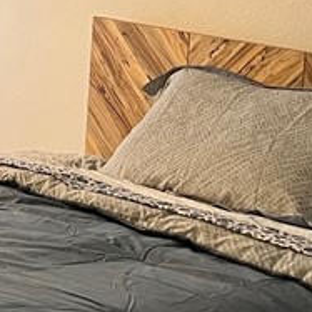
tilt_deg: -4.2
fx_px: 1285
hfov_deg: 12.8
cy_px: -5
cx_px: -215
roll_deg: -2.1
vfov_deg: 13.6
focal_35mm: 126
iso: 250
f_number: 1.5
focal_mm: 5.7
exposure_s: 1/60
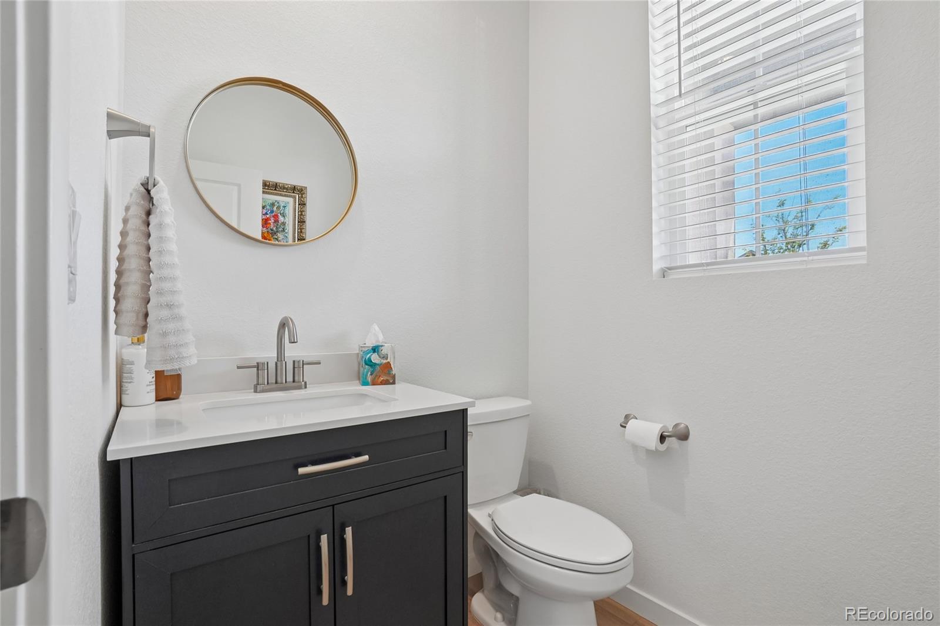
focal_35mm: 15
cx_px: 470
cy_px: 313
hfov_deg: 100.4
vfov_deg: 77.3
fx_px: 392
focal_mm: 10
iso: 400
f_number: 8
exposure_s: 1/25
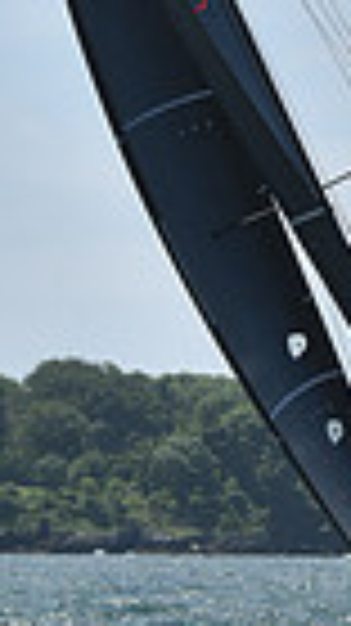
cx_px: 250
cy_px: -279
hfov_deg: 3.5
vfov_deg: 6.1
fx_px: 5818
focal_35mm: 351
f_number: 8
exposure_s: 1/1250
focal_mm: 80
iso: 250
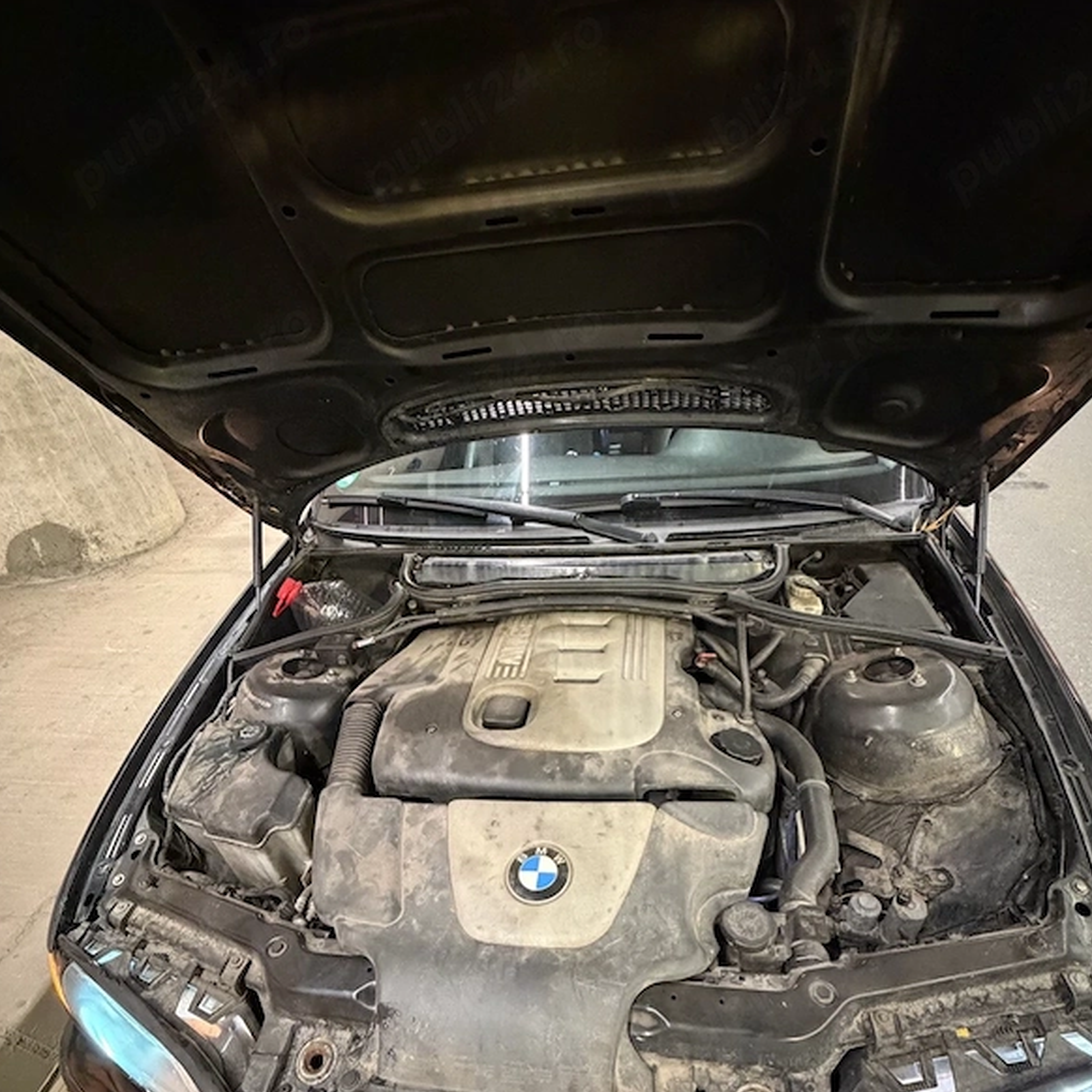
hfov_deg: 84.0
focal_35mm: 17
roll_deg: +4.2
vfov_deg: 80.9
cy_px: 736
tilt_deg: -41.2
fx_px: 607
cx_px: 557
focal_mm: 2.22
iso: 1000
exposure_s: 1/33
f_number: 2.2
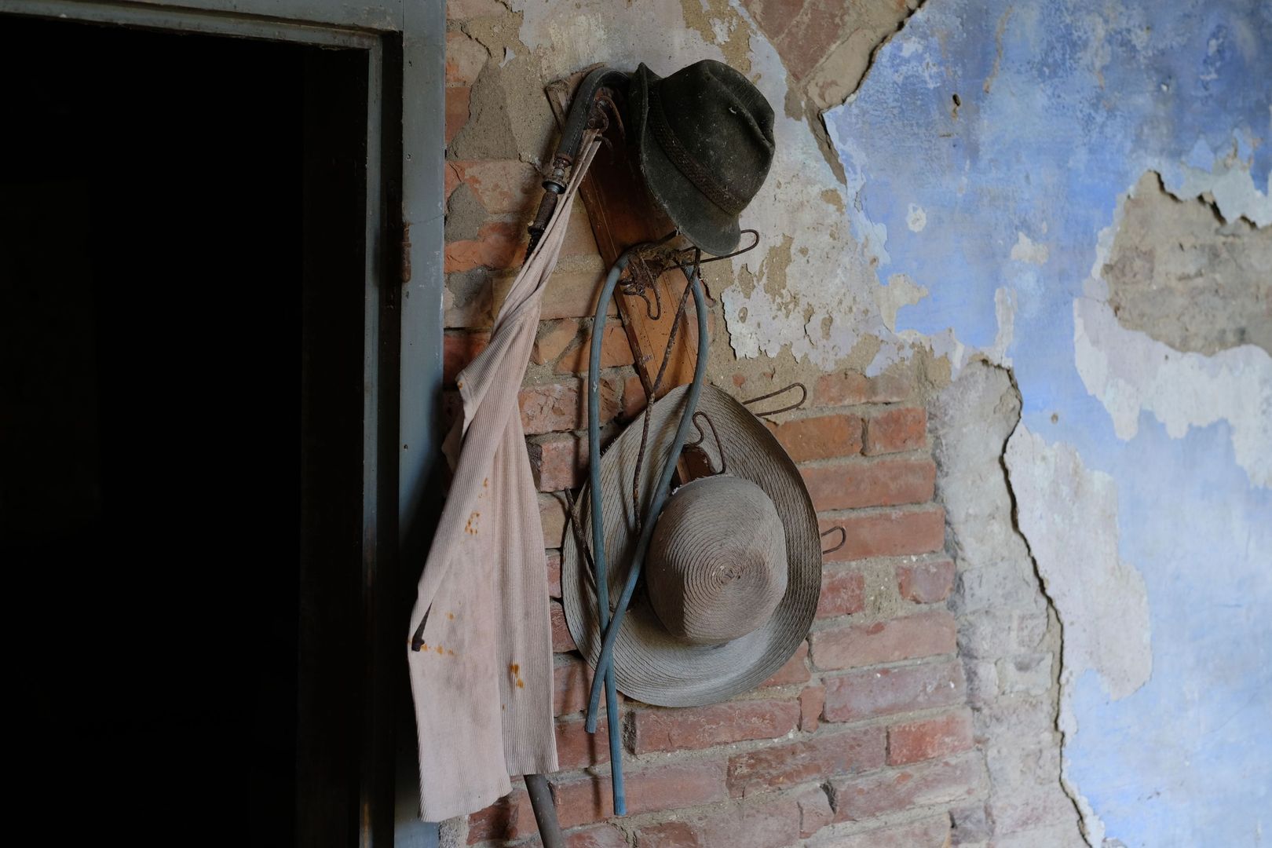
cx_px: 636
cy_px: 424
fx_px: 2968
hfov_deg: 24.2
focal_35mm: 84
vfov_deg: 16.3
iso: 800
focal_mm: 56
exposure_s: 1/200
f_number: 2.8
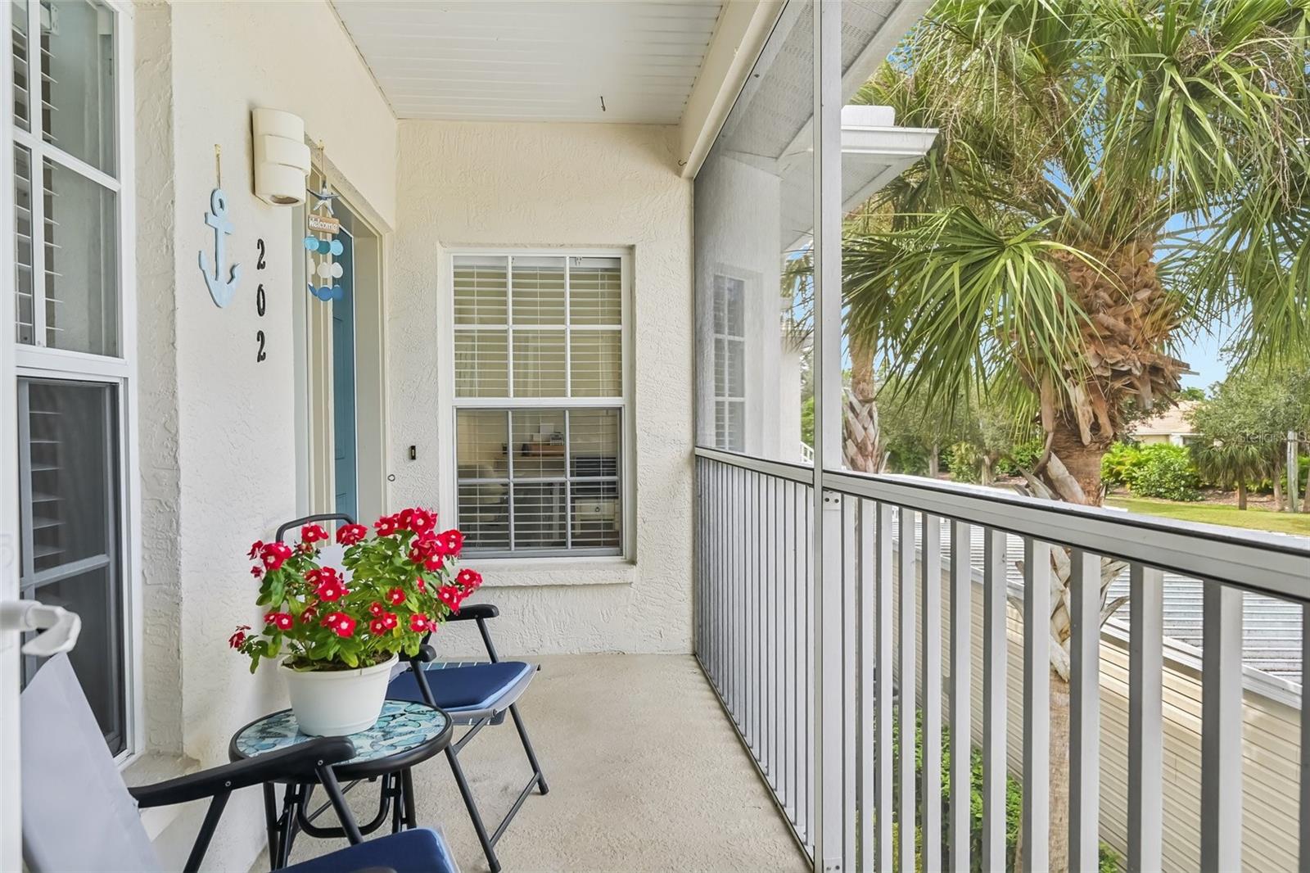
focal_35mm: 23
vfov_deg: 55.1
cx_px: 655
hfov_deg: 76.1
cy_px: 436
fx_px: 837
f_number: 8
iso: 400
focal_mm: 23
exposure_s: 1/100
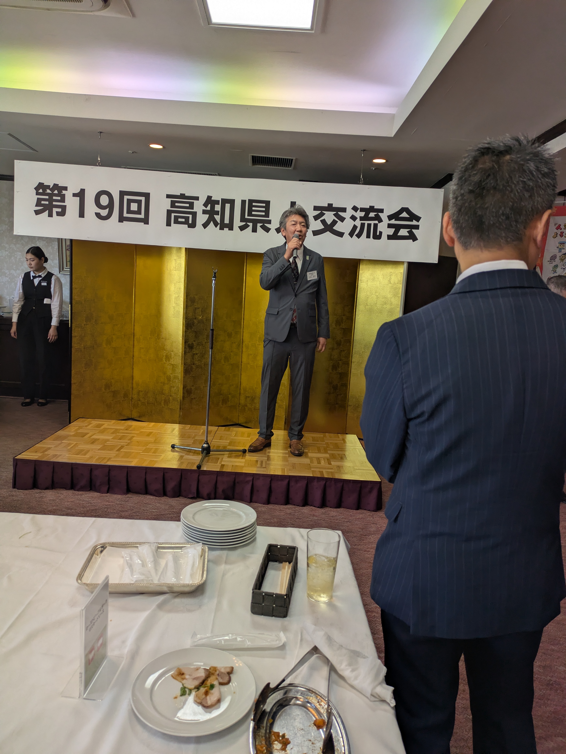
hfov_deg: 54.9
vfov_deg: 69.4
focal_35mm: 25
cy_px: 377
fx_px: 545
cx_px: 283
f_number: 1.89
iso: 82
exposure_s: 1/320
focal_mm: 5.43
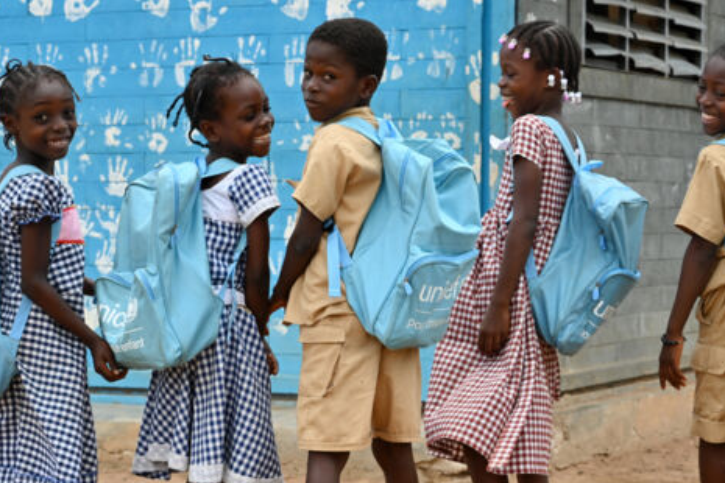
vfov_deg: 12.3
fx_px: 2235
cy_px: 320
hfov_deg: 18.4
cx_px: 359
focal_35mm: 111
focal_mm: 70
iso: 400
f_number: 8
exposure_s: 1/800
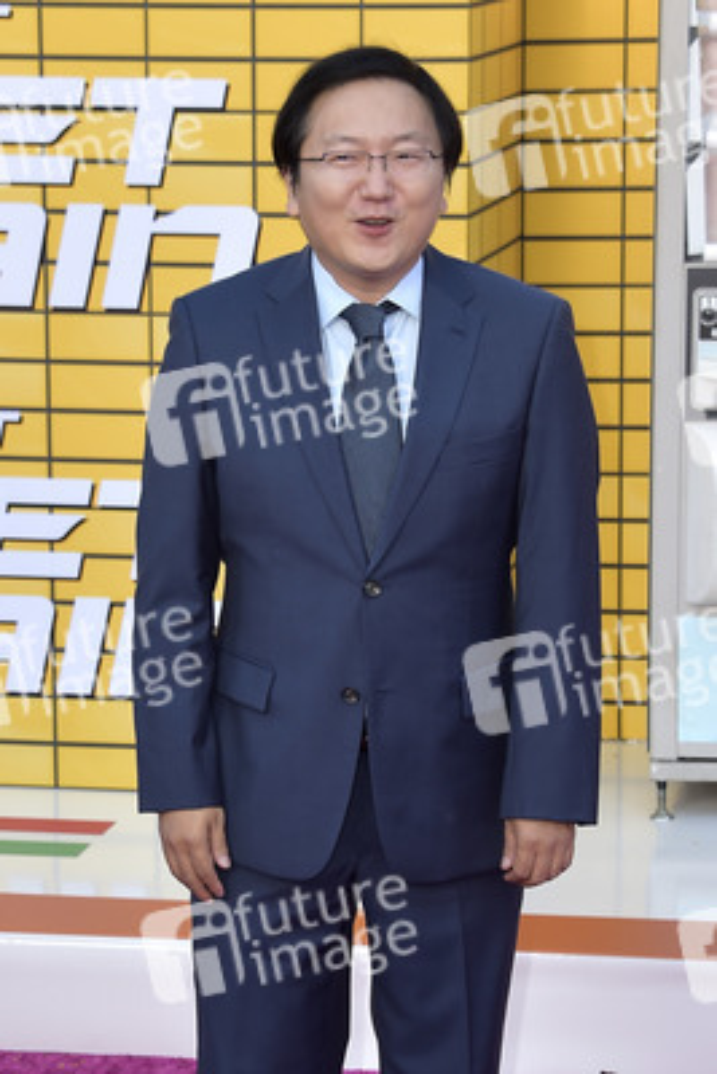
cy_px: 537
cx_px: 358
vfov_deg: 30.9
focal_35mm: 65
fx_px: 1940
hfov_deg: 20.9
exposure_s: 1/250
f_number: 7.1
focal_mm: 65
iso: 640
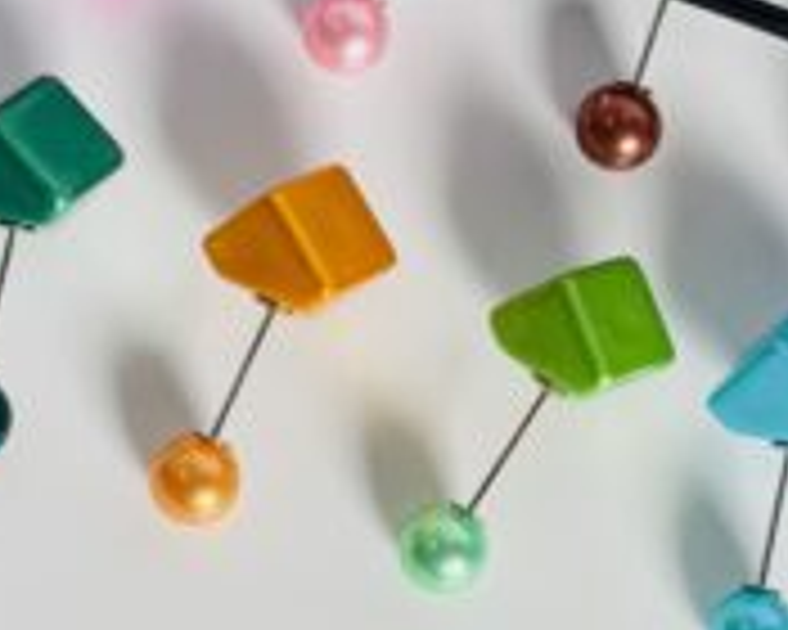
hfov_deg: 13.5
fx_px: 3335
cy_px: 176
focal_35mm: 143
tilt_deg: -75.3
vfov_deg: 10.8
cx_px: 464
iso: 50
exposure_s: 1/121
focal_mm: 7.5
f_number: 2.2
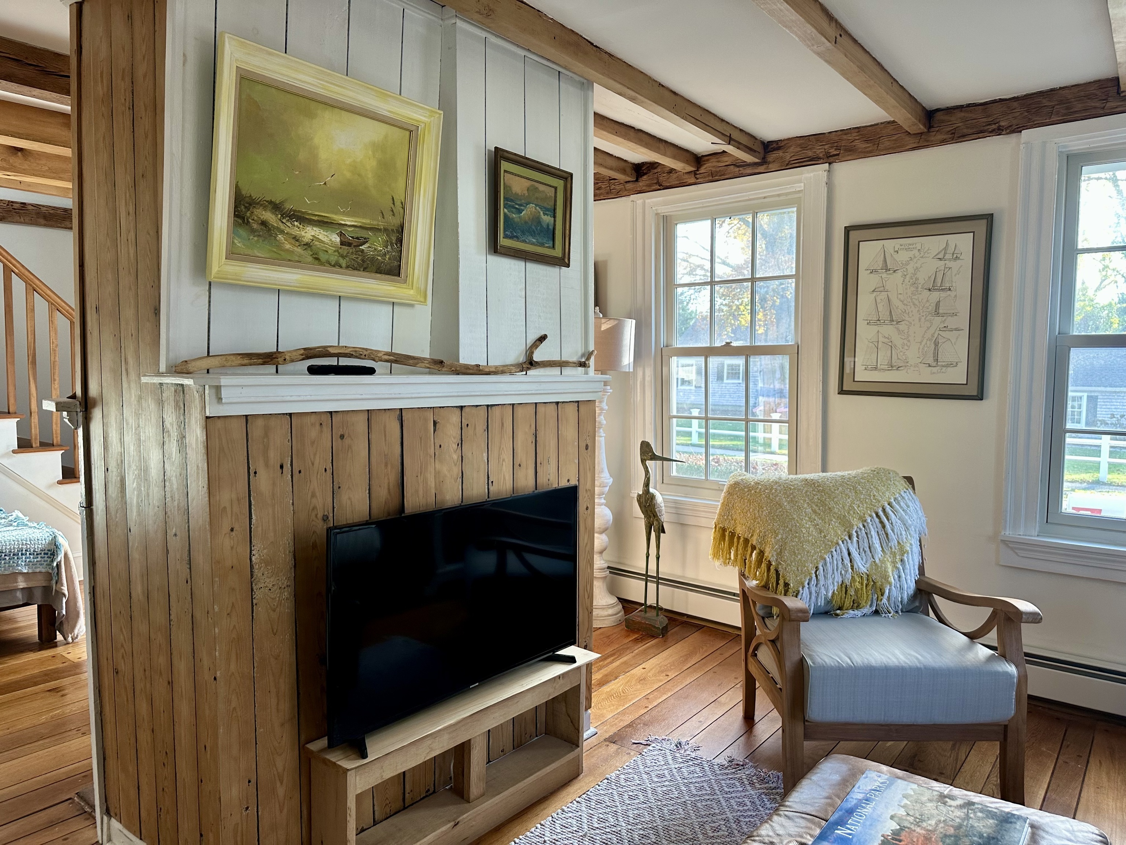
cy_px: 422
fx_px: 781
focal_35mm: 24
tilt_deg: -3.9
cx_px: 563
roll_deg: -1.1
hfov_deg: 71.6
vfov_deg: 56.8
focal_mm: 6.86
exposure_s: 1/60
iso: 125
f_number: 1.78
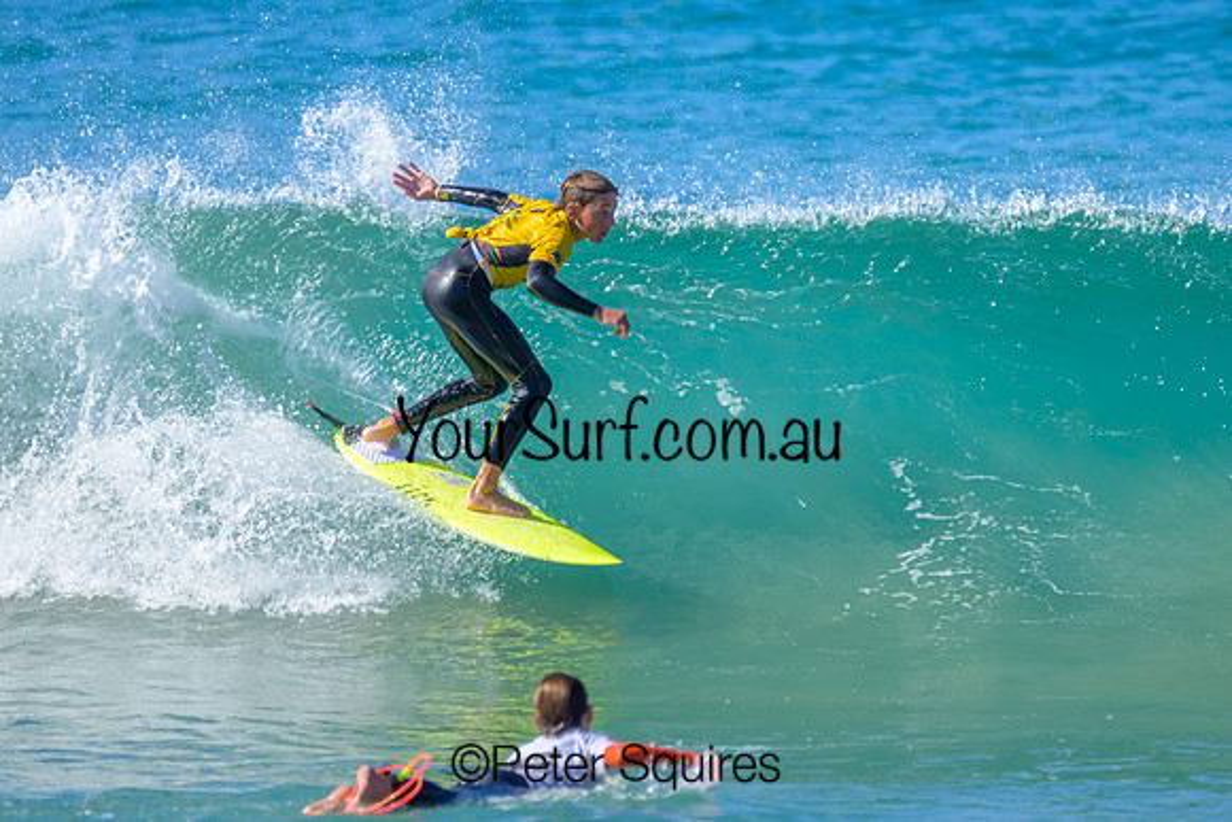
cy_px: 258
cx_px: 648
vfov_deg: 1.3
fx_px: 37597
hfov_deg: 1.9
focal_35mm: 1098
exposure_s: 1/2000
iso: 560
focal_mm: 800
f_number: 6.3
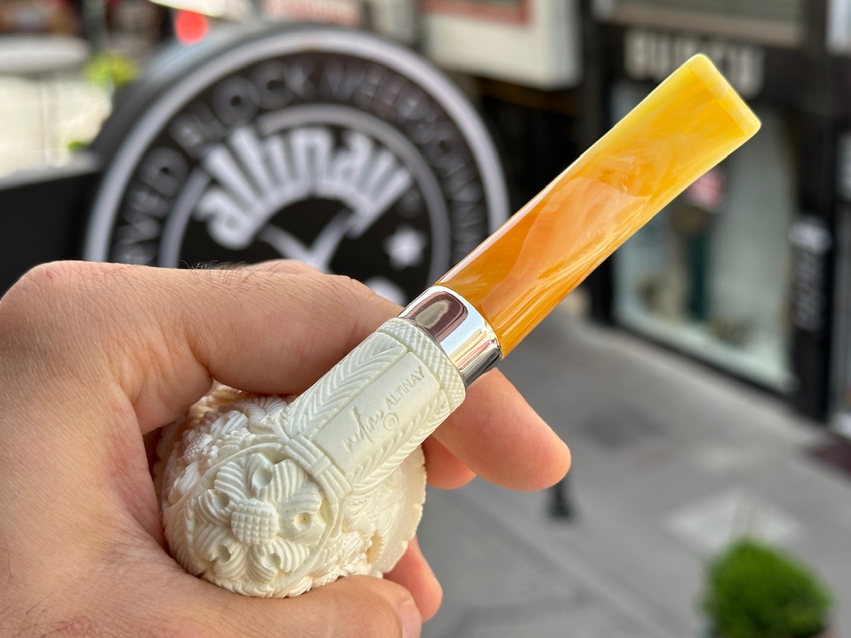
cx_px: 456
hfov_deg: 35.5
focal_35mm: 54
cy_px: 306
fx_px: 1327
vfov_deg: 27.0
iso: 64
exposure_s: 1/521
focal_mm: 6.86
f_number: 1.78
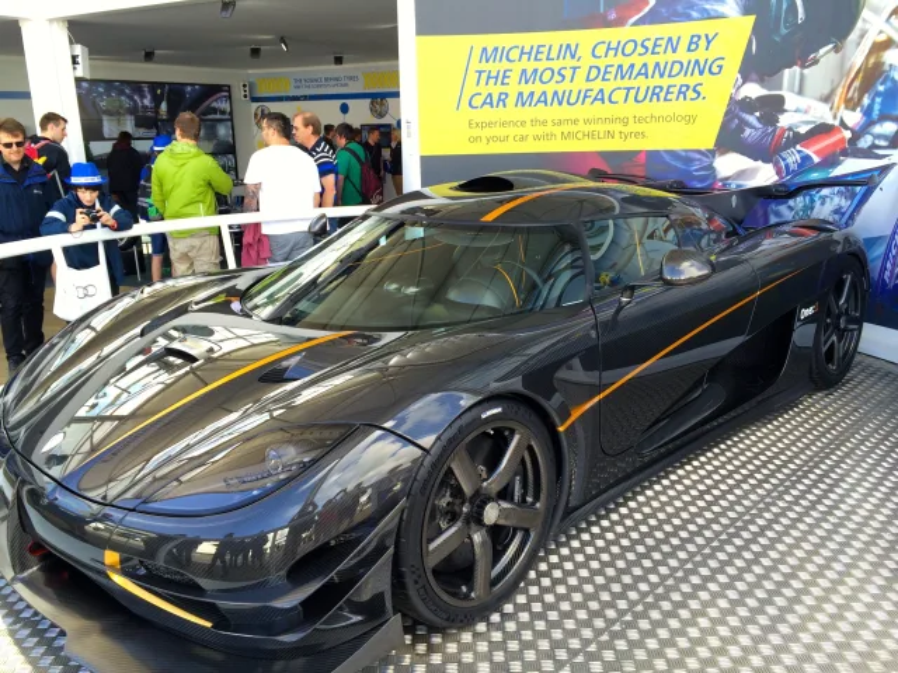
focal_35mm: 30
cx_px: 449
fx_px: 778
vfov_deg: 46.8
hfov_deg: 60.0
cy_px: 336
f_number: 2.2
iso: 32
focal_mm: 4.12
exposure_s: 1/122
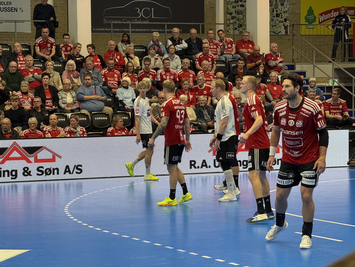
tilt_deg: -1.4
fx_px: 1231
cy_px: 134
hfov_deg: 16.4
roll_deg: -0.3
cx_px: 178
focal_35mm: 120
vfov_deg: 12.3
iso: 125
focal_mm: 15.66
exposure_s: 1/100
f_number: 2.8
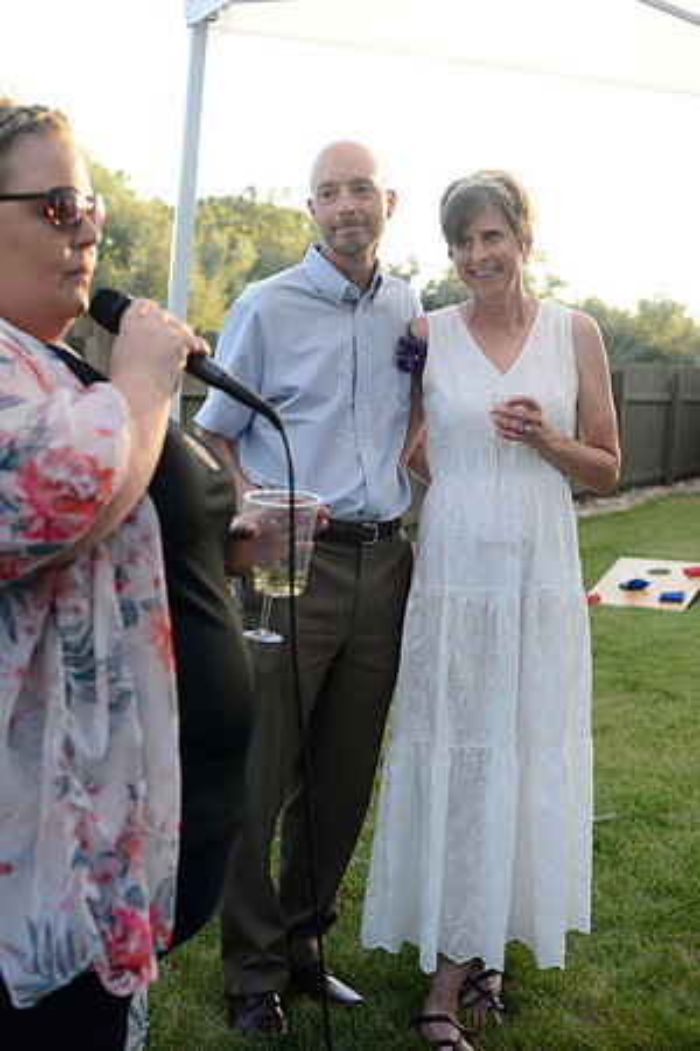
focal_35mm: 50
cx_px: 350
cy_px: 526
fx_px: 1458
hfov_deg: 27.0
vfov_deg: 39.6
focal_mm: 50
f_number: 4.5
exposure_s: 1/250
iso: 400
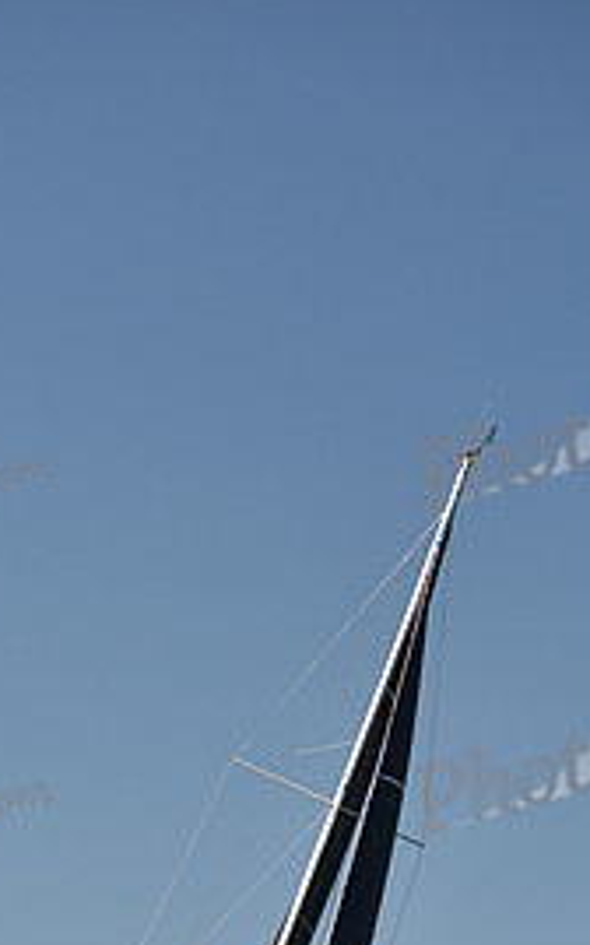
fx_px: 3964
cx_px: 234
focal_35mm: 154
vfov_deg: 13.4
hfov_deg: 8.5
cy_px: 977
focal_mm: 70
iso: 250
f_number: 4
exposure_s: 1/1250
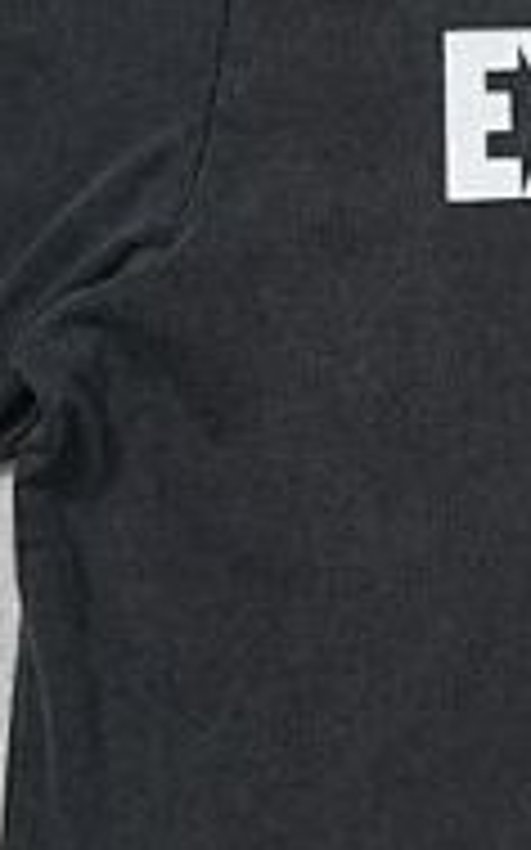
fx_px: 3499
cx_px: 828
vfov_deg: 13.8
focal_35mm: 151
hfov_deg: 8.5
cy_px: 544
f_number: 10
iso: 1600
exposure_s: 1/100
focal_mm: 35
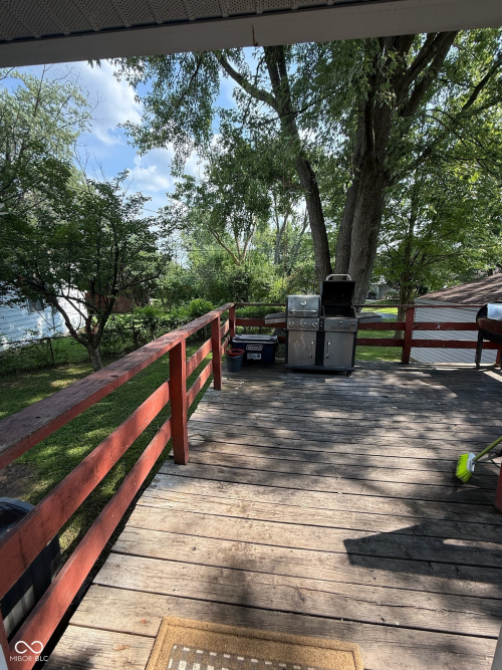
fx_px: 271
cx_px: 251
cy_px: 335
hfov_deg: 85.7
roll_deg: +0.5
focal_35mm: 14
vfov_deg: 102.1
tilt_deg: -11.5
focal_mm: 2.22
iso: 64
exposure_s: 1/405
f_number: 2.2
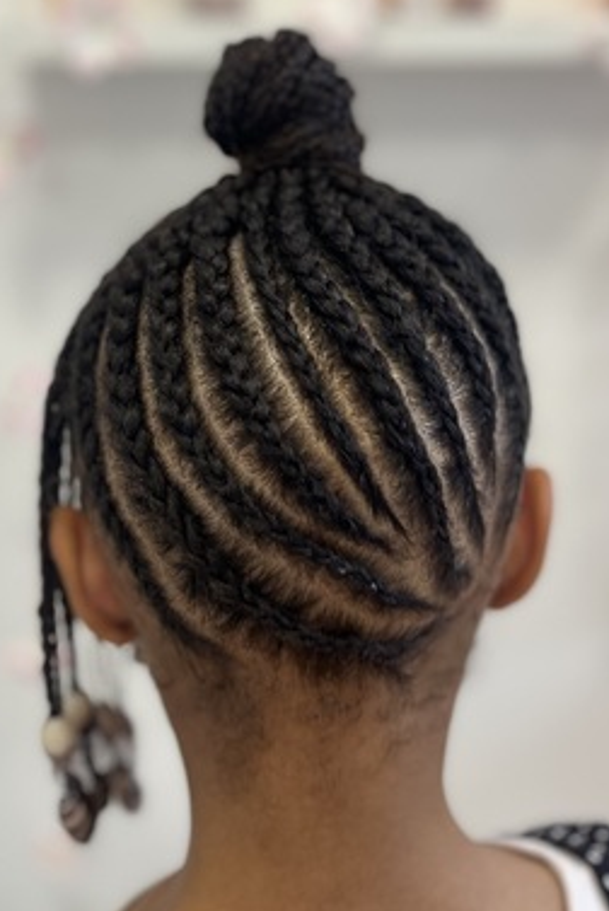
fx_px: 1089
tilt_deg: -17.1
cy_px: 321
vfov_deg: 44.9
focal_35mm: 43
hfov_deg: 31.2
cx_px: 324
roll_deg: +0.1
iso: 100
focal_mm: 5.1
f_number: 1.6
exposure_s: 1/100
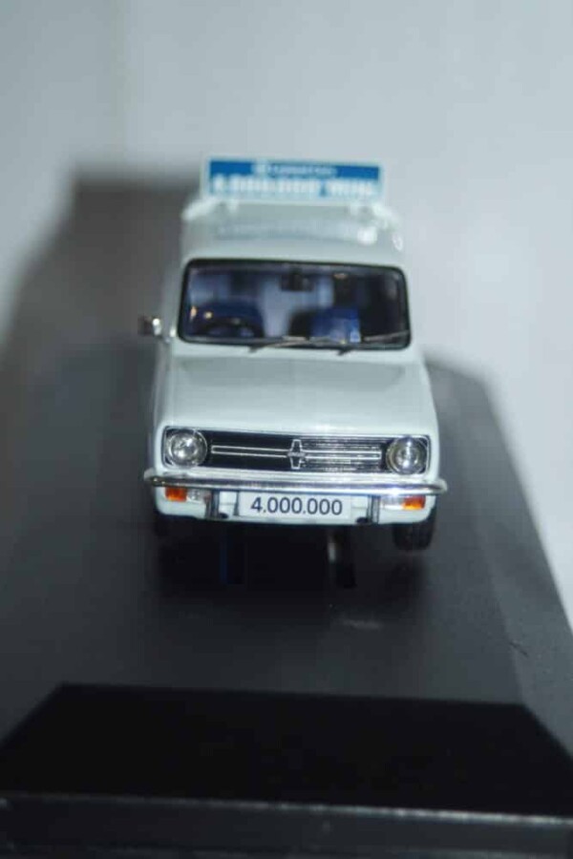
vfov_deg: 17.1
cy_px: 430
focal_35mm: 120
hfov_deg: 11.4
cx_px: 286
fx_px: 2865
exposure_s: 1/60
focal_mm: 80
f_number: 5.6
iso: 200
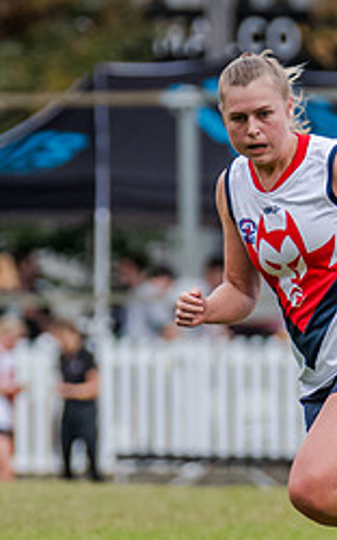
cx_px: 470
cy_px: 258
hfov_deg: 1.2
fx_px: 16154
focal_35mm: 1098
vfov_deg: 1.9
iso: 800
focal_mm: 290
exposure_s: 1/1600
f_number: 5
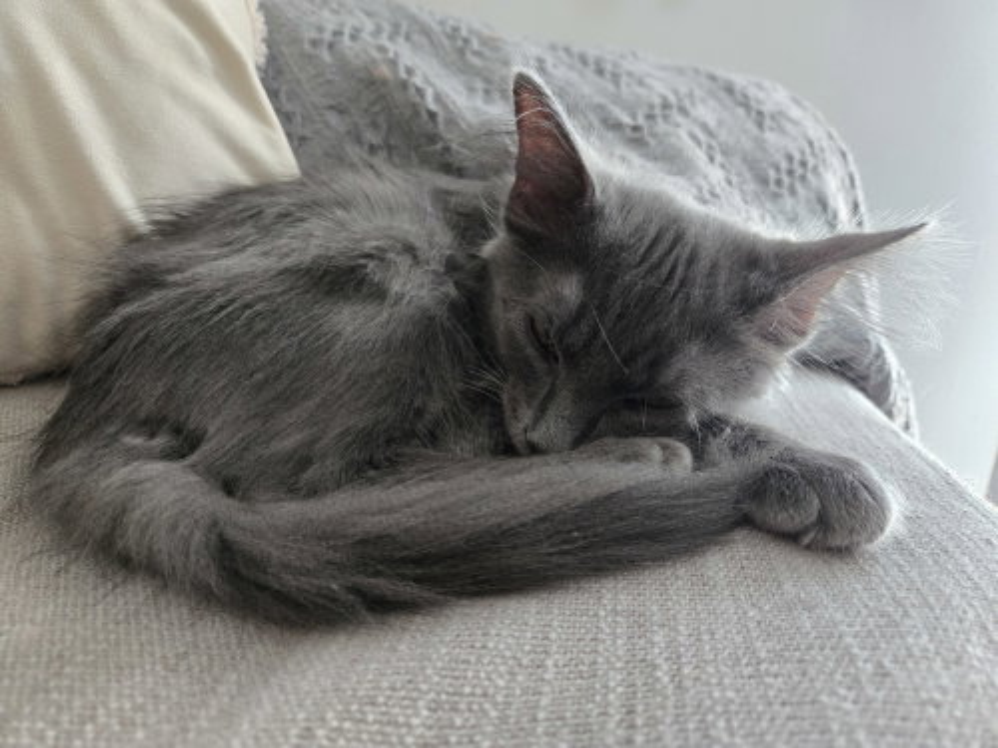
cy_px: 374
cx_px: 499
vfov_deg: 58.9
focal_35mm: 23
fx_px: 663
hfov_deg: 73.9
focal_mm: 5.4
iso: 800
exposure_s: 1/120
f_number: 1.8
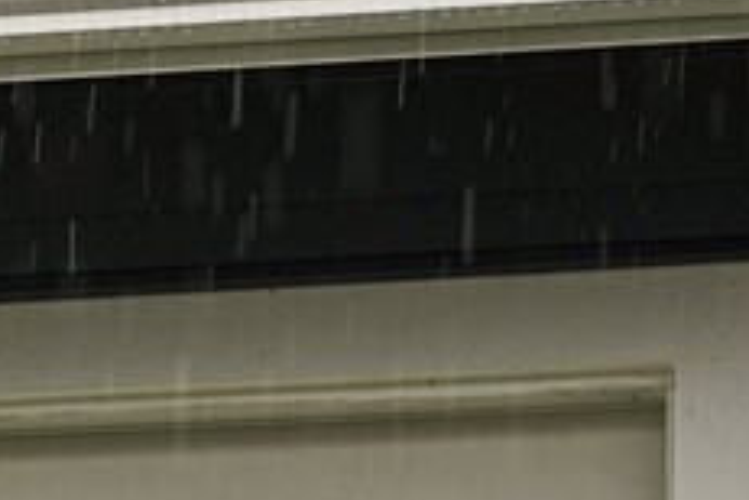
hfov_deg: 5.5
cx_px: -689
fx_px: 7656
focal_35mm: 368
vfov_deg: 3.7
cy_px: 1297
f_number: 4
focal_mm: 50
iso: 400
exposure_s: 1/160
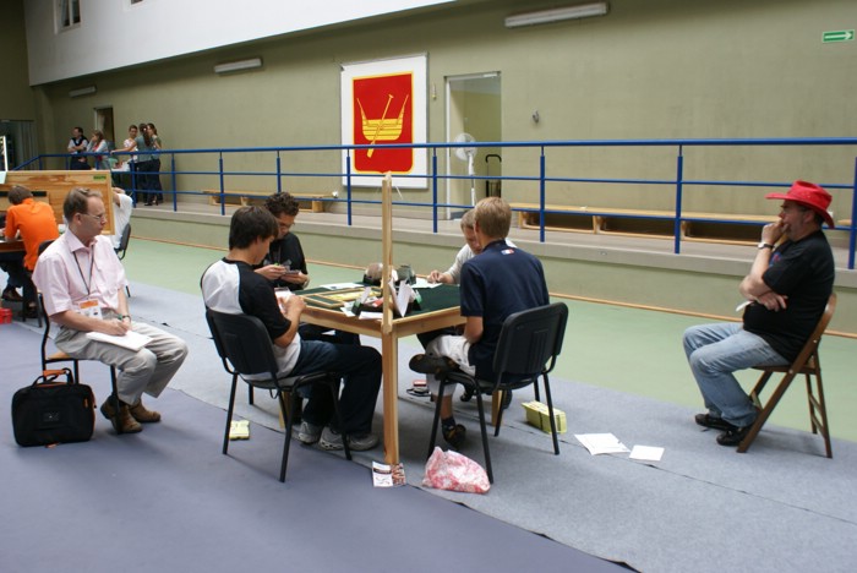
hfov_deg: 57.2
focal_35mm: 33
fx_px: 786
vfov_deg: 40.0
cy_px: 286
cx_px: 428
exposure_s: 1/30
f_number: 5.6
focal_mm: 22
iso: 200
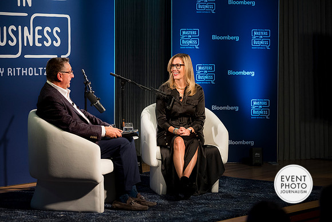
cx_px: 166
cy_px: 111
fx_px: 949
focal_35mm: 103
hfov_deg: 19.8
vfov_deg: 13.3
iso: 1250
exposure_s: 1/125
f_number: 2.8
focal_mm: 102
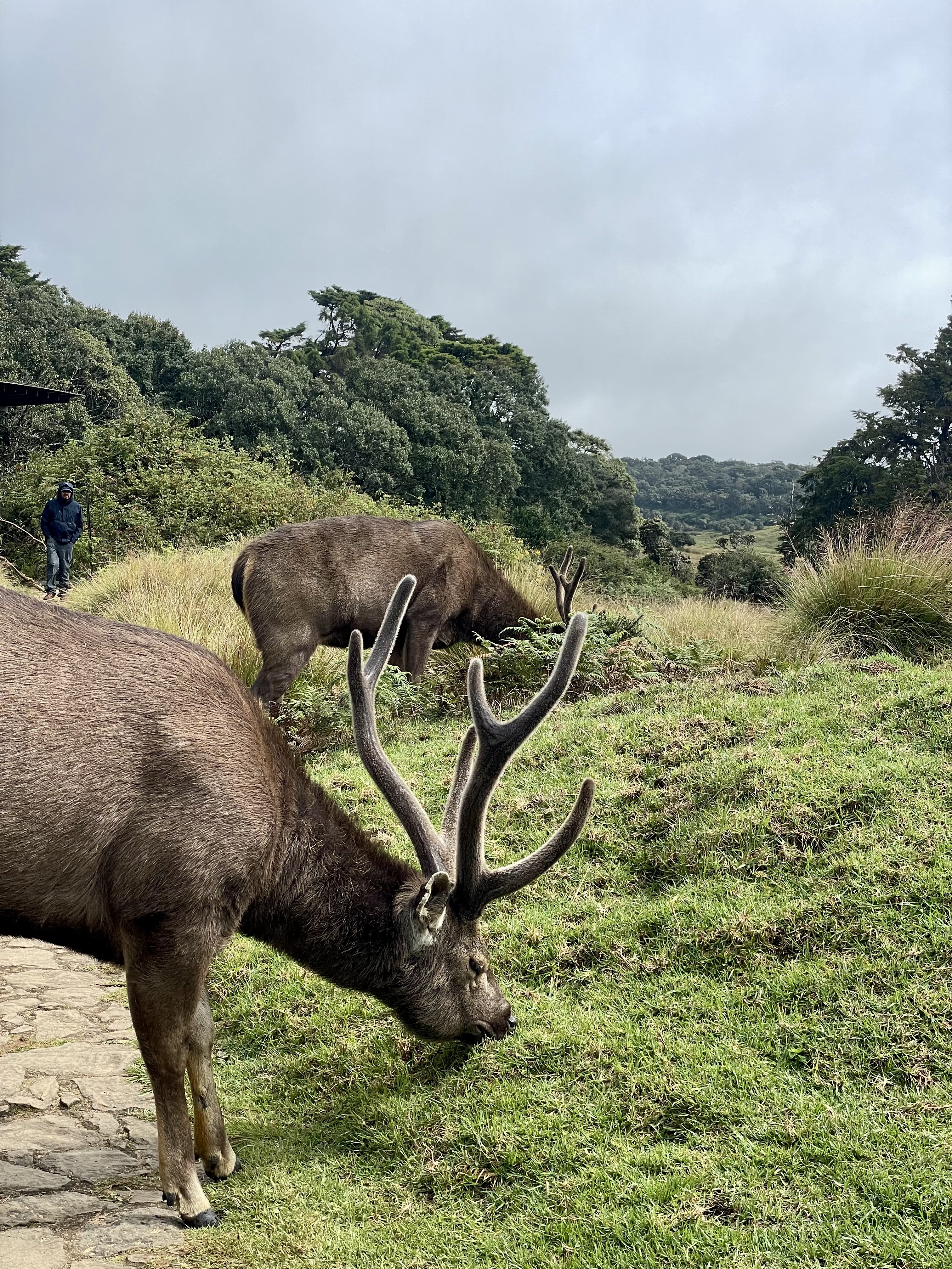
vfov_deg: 36.8
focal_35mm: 52
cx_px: 476
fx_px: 1907
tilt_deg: -3.0
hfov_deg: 28.0
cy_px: 634
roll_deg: -3.0
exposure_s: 1/1597
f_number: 2
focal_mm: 6
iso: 25
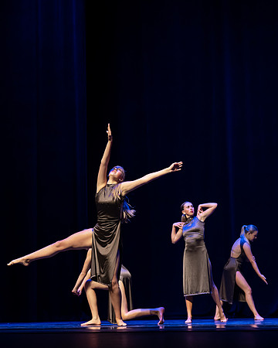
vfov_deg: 17.6
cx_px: 72
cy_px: 127
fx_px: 1120
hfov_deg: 14.1
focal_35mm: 109
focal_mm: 59
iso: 3200
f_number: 2.5
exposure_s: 1/640
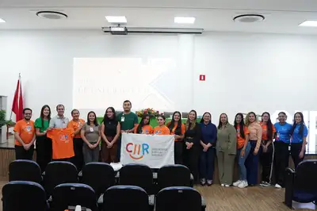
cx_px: 158
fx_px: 317
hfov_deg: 53.2
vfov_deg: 36.8
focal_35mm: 36
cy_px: 106
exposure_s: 1/160
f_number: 2.8
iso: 1600
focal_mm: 24
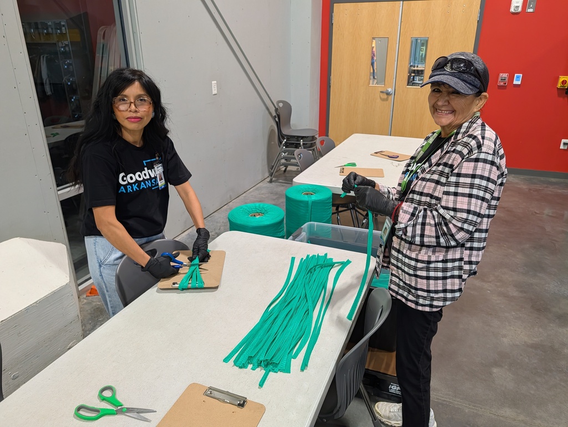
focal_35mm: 24
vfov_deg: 56.9
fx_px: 394
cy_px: 214
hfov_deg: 71.5
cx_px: 284
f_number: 1.68
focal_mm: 6.9
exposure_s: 1/194
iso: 294
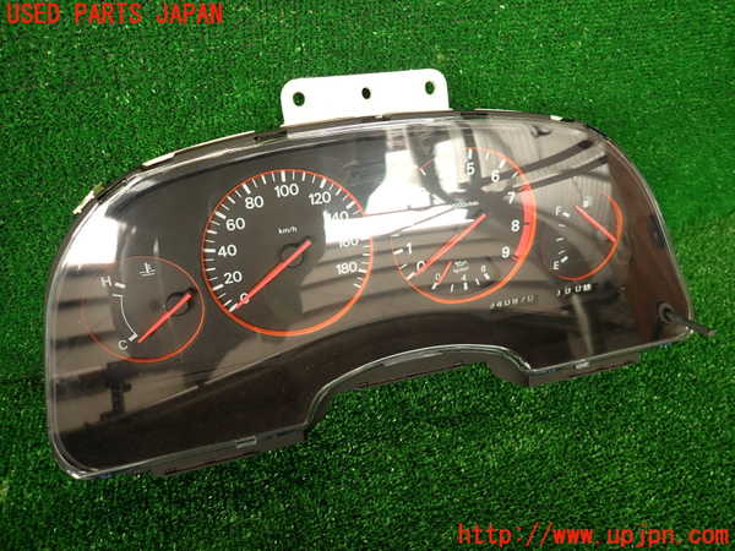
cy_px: 276
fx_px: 531
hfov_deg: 69.4
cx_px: 368
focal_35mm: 25
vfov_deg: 54.9
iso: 100
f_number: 2
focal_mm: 4.5
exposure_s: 1/80
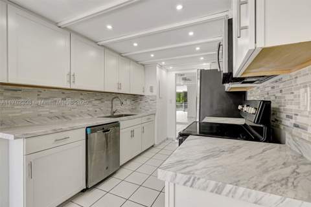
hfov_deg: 95.0
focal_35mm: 16
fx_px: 143
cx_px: 156
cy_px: 104
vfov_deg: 72.1
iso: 640
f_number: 14
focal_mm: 16.5
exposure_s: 1/13
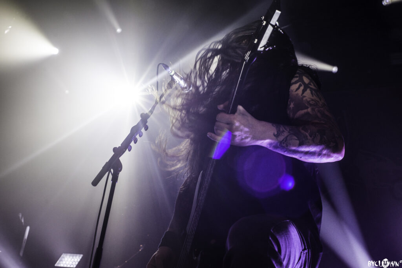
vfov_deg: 27.0
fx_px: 558
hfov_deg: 39.6
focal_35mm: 50
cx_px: 201
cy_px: 134
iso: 800
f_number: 7.1
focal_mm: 50
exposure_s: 1/160
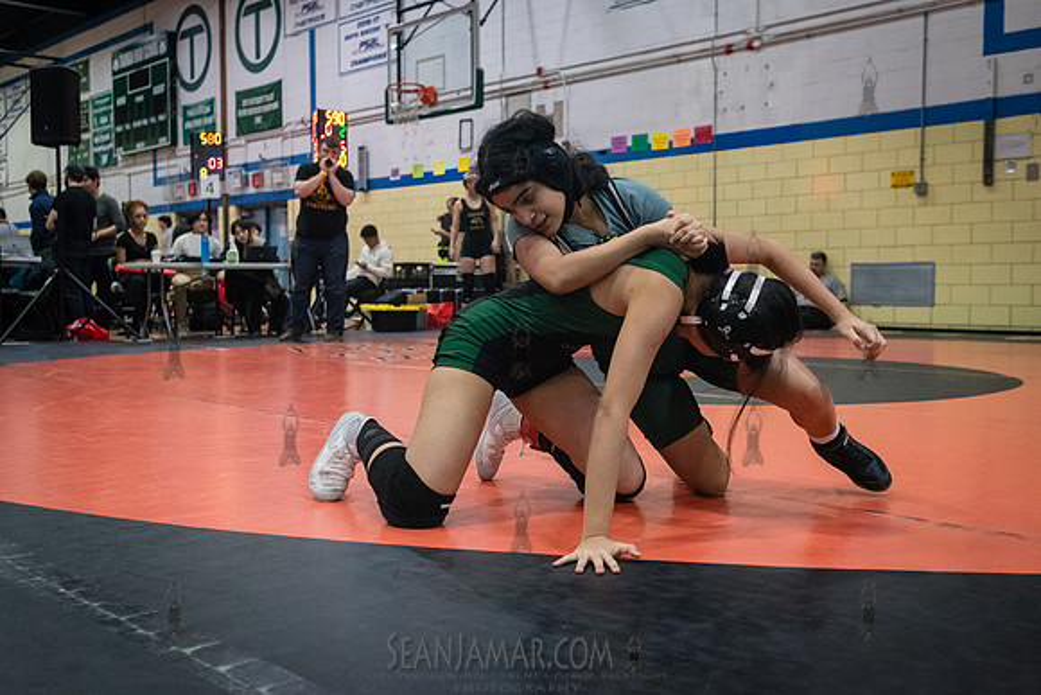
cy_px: 348
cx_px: 520
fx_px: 1080
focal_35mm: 37
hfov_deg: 51.4
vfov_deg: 35.6
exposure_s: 1/400
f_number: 4
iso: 8000
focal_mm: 35
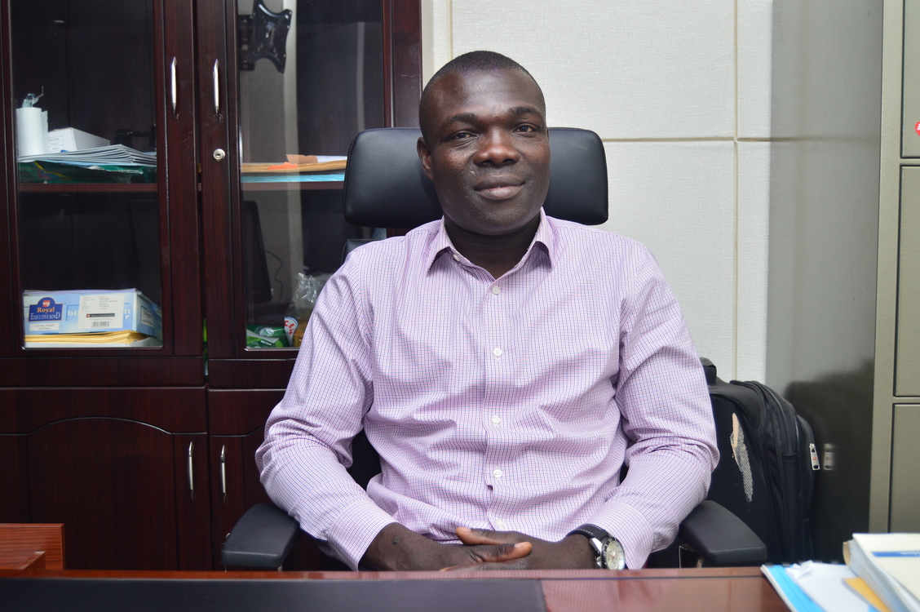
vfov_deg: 34.1
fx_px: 996
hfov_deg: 49.6
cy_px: 306
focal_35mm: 39
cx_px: 460
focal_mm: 26
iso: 200
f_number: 4
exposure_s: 1/100
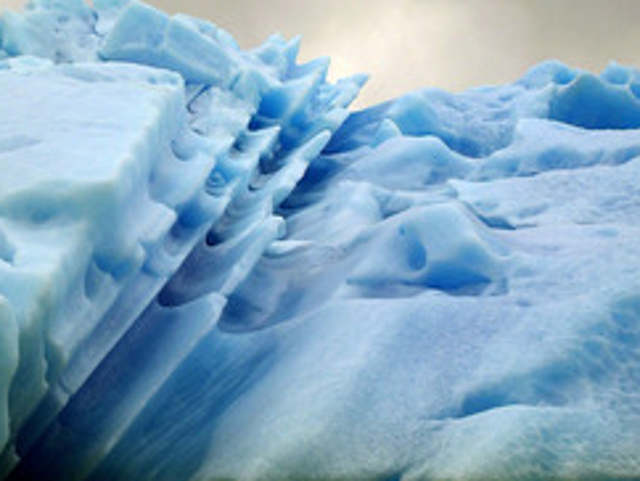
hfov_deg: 14.6
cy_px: 230
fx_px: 2498
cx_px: 184
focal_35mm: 135
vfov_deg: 11.0
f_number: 6.5
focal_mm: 17.4
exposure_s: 1/589
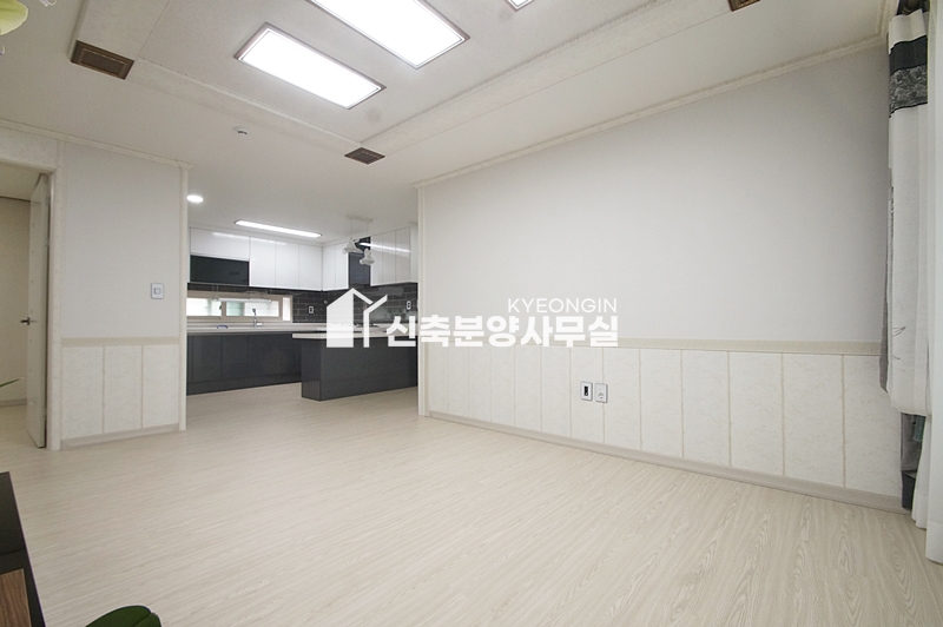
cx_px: 472
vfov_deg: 77.2
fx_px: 393
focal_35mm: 15
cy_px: 314
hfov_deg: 100.4
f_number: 9
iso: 800
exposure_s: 1/30
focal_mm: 10
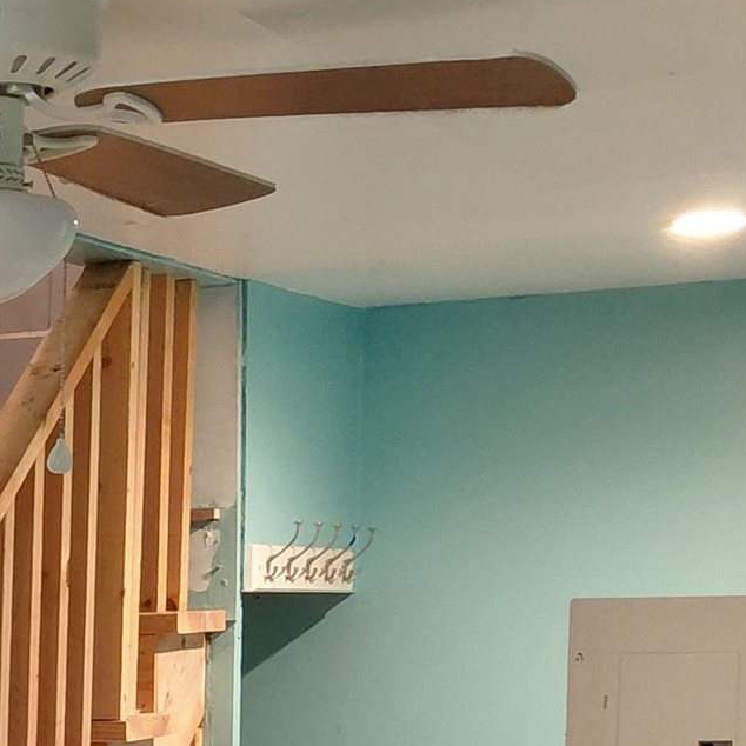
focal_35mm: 107
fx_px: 2609
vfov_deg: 15.5
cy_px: 984
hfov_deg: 13.9
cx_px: -726
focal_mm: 4.69
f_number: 1.8
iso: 320
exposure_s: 1/30
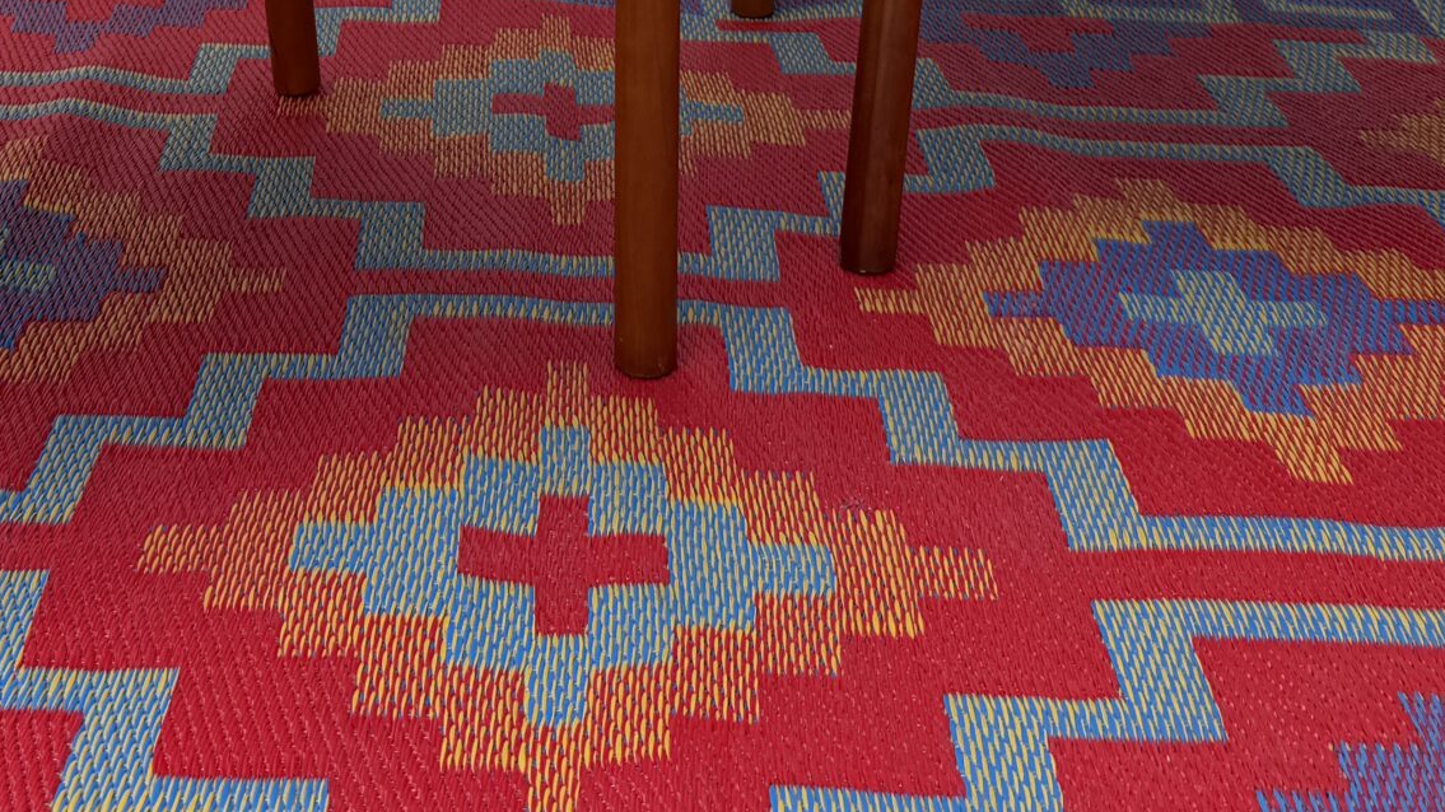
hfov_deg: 35.2
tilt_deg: -4.5
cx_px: 499
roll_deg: -0.7
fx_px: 2260
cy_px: -389
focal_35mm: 59
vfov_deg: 18.2
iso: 80
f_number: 1.78
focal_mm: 6.76
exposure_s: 1/1060
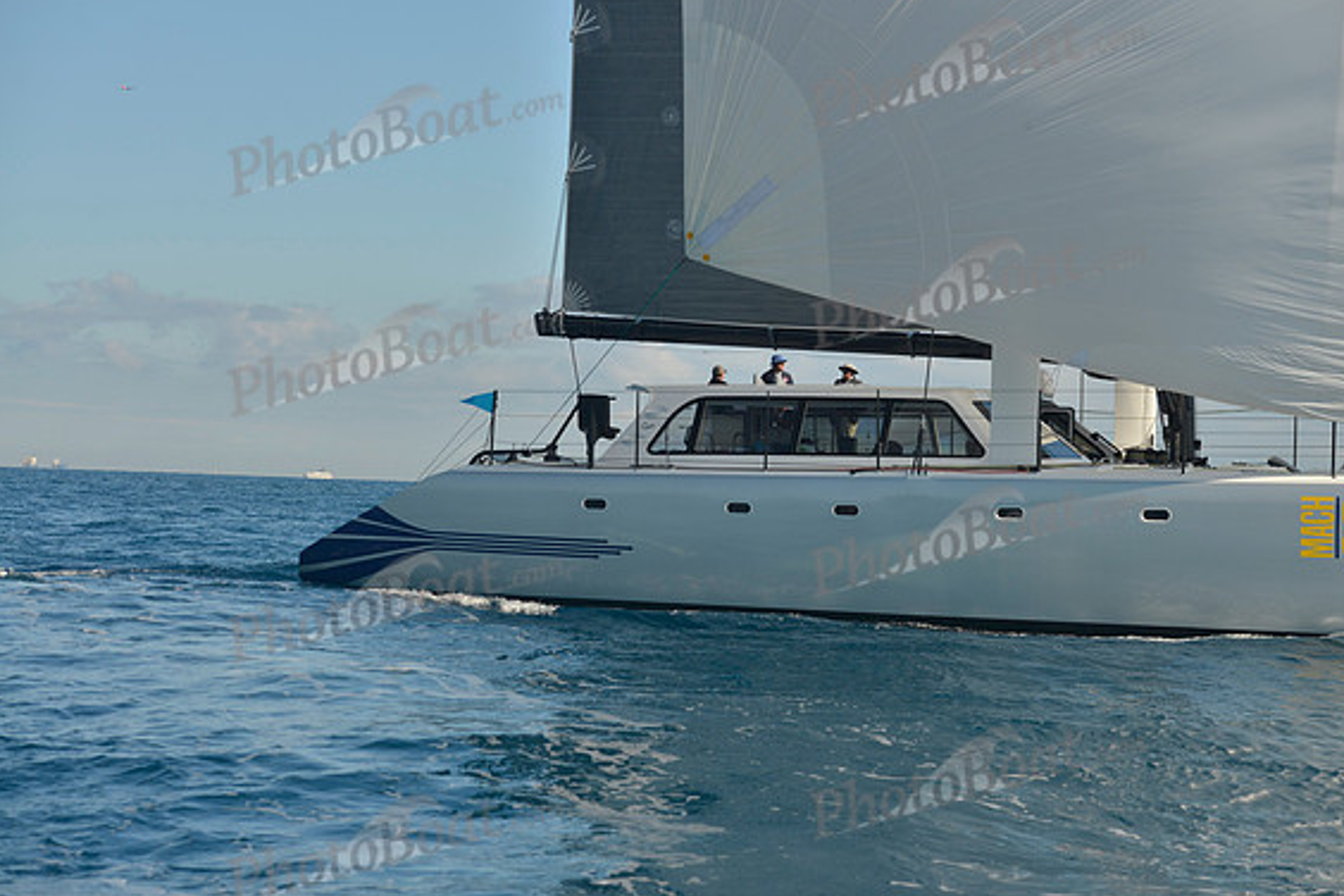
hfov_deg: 28.1
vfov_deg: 18.9
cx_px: 689
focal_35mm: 72
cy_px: 444
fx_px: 2688
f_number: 7.1
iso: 200
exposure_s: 1/640
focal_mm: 70
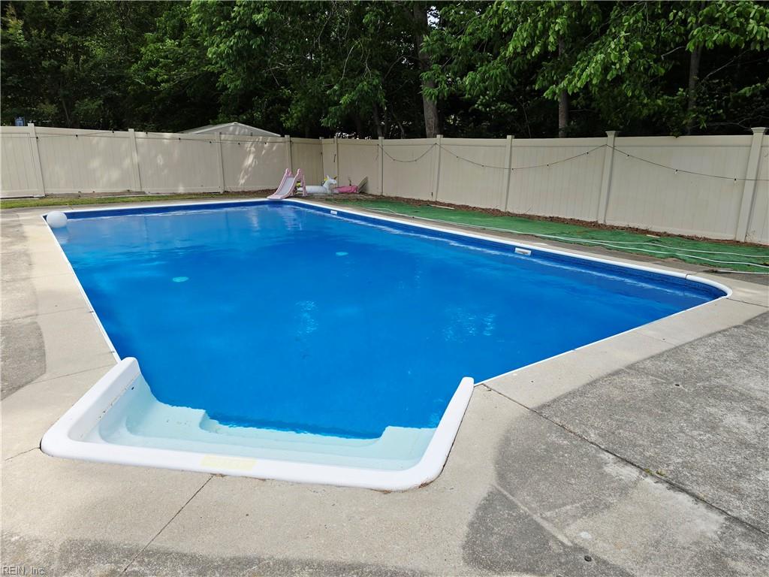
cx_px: 384
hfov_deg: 73.9
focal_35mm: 23
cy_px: 288
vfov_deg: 58.9
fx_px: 511
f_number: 1.7
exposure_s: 1/714
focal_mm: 6.3
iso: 12
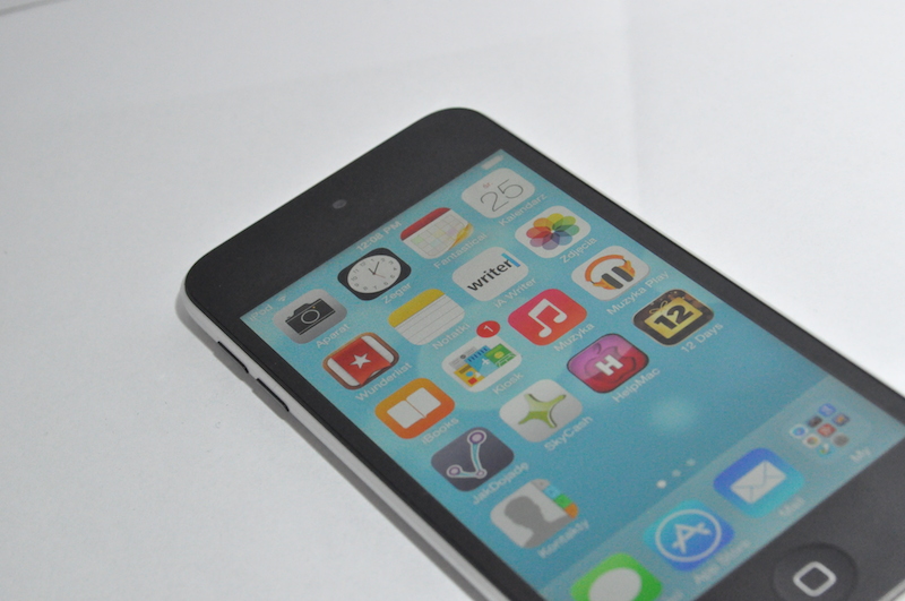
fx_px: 2071
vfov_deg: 16.5
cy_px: 300
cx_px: 452
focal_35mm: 82
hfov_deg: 24.7
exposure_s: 1/200
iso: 4000
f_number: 11
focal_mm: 55
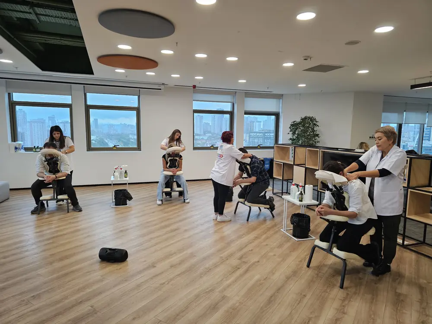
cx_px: 216
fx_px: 287
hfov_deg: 73.9
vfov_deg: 58.9
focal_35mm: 23
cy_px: 162
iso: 200
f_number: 1.7
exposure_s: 1/180
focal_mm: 6.3
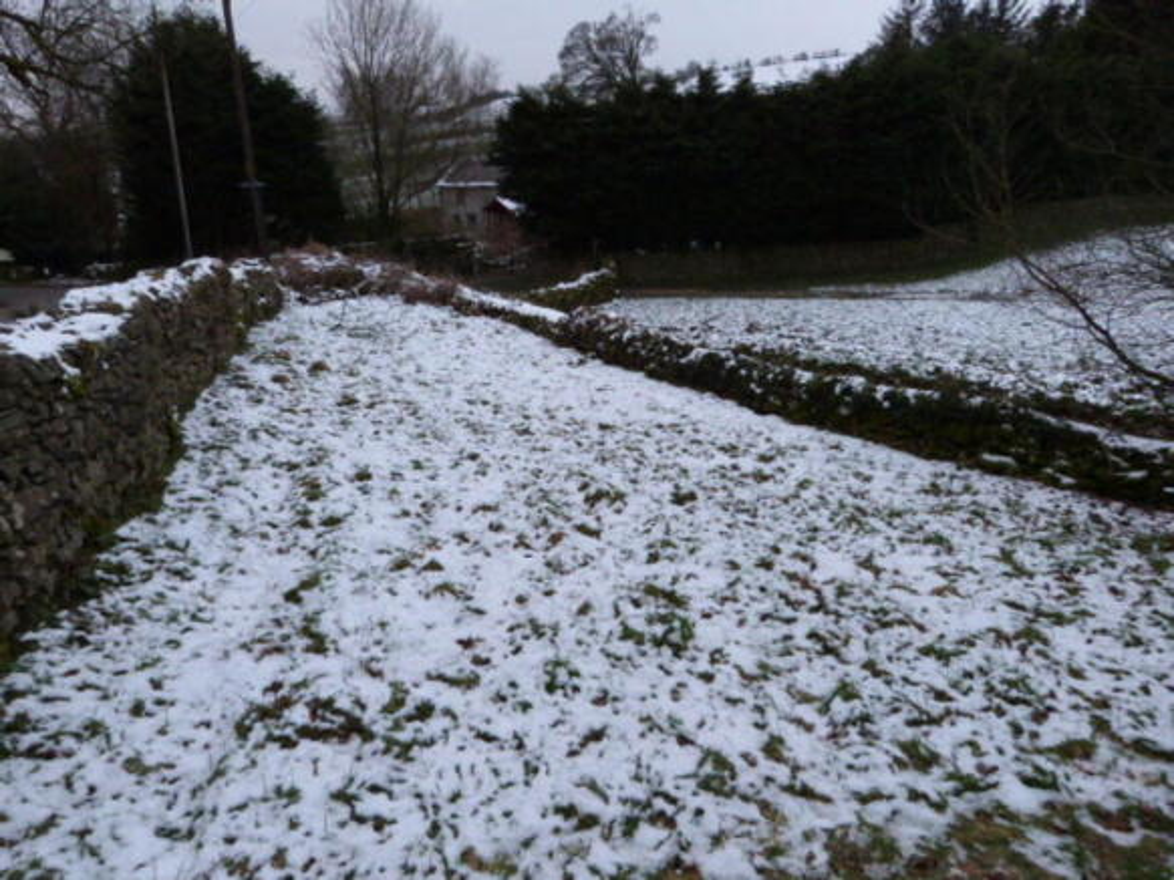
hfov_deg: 69.4
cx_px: 587
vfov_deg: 54.9
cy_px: 440
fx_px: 848
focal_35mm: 25
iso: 500
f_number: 2.8
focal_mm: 4.5
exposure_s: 1/250
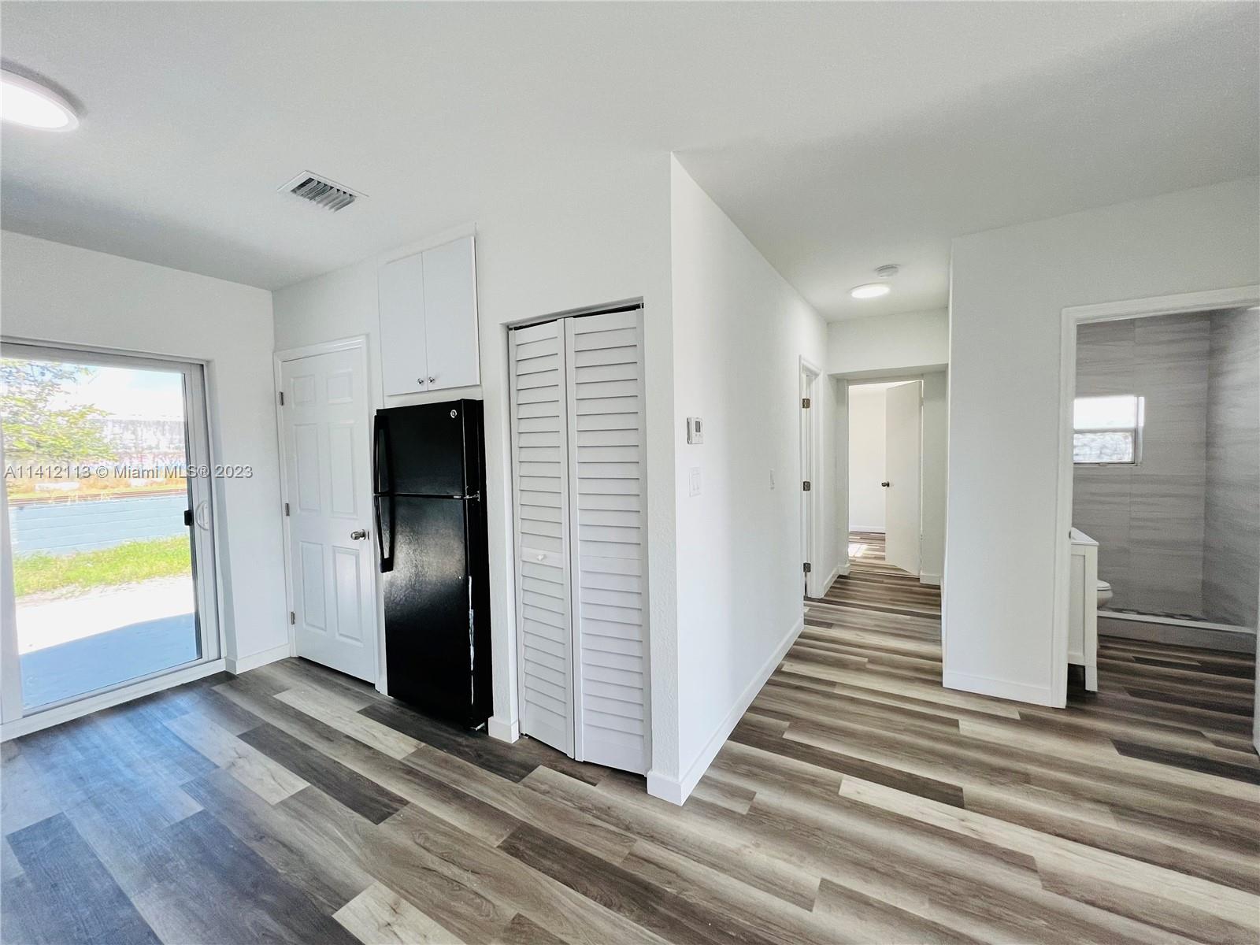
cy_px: 472
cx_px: 630
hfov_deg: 106.2
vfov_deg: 89.9
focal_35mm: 13
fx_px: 473
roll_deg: +1.7
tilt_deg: -3.1
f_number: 1.8
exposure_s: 1/121
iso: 80
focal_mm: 1.57
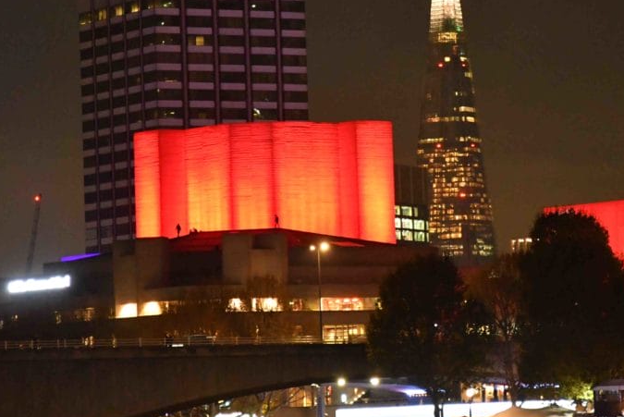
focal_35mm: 238
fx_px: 4128
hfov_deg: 8.6
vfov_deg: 5.8
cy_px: 135
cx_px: 396
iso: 6400
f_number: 5.6
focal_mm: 105
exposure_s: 1/10
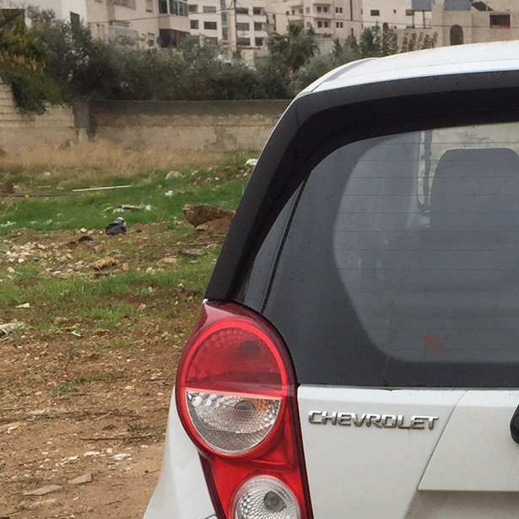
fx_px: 1357
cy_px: 389
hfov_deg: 20.4
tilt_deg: -10.0
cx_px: 601
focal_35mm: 80
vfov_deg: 21.5
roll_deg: -0.5
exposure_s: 1/824
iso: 32
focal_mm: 4.15
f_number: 2.2
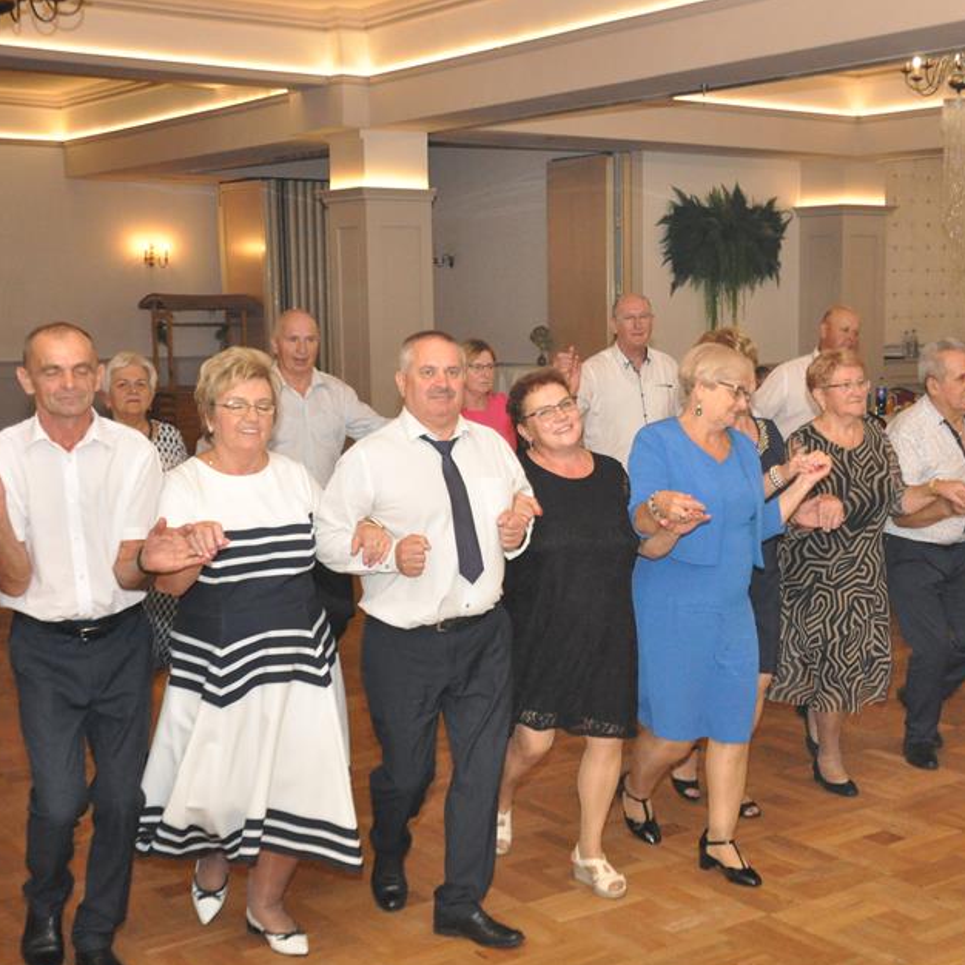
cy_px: 521
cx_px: 617
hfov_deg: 33.8
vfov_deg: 34.0
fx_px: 1577
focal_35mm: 50
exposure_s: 1/60
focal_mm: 24
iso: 2500
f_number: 4
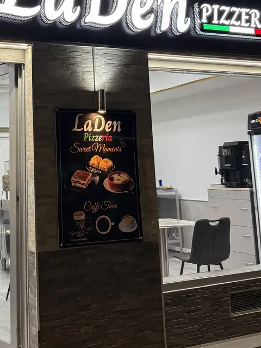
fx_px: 503
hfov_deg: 28.7
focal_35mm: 50
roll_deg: +1.4
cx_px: 66
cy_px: 92
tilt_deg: +9.9
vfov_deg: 37.4
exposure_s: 1/100
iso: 200
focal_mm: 6.76
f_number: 1.78
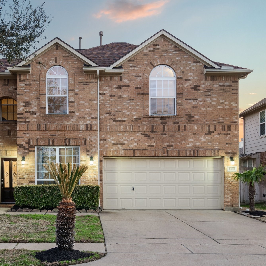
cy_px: 134
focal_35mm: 48
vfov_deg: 35.4
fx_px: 417
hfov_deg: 34.9
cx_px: 80
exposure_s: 1/1.67
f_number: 9
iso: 320
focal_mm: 25
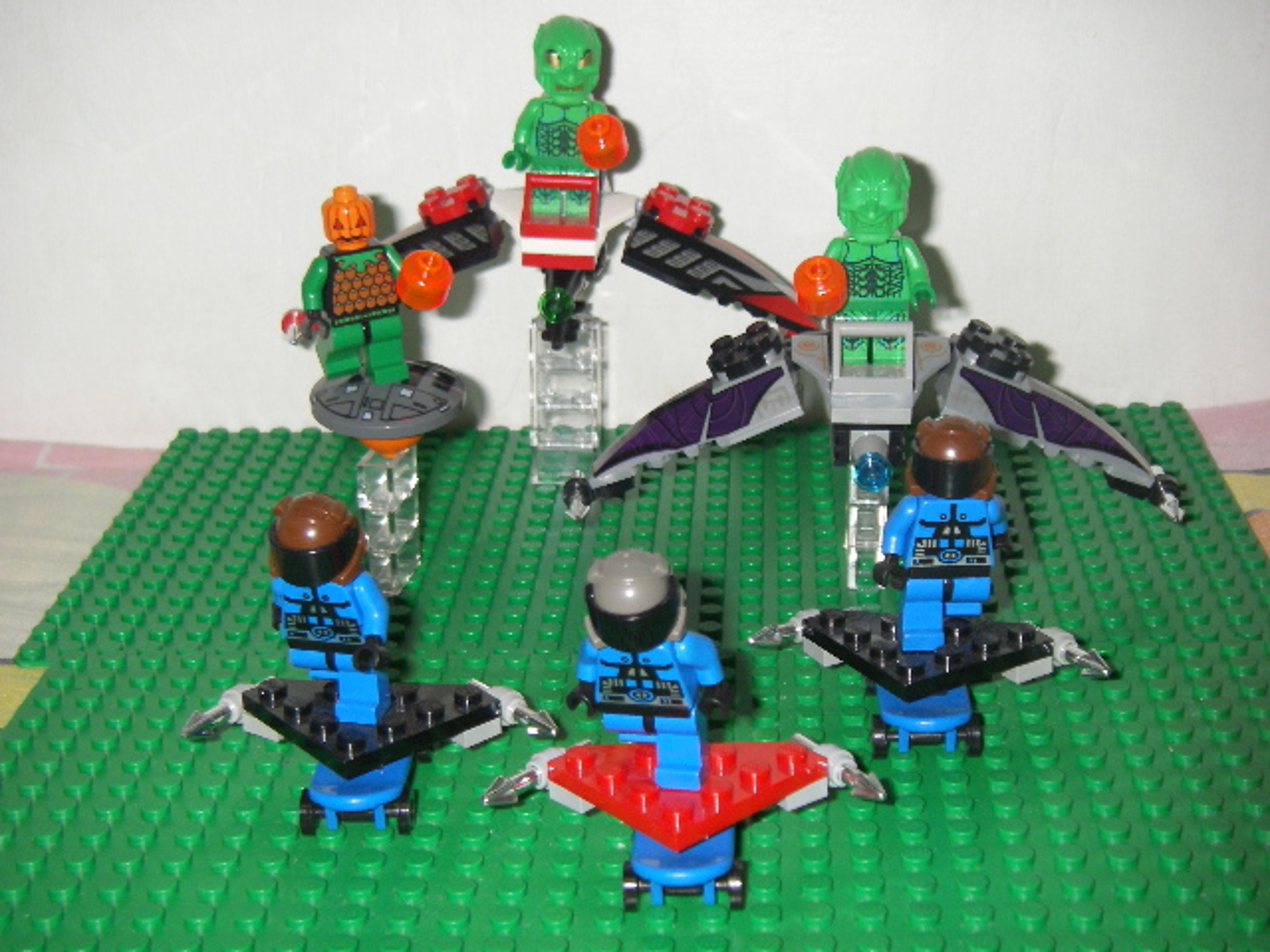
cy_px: 476
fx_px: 2018
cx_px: 635
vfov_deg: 26.6
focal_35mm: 55
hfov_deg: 34.9
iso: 160
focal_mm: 9.2
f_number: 3.6
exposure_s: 1/50
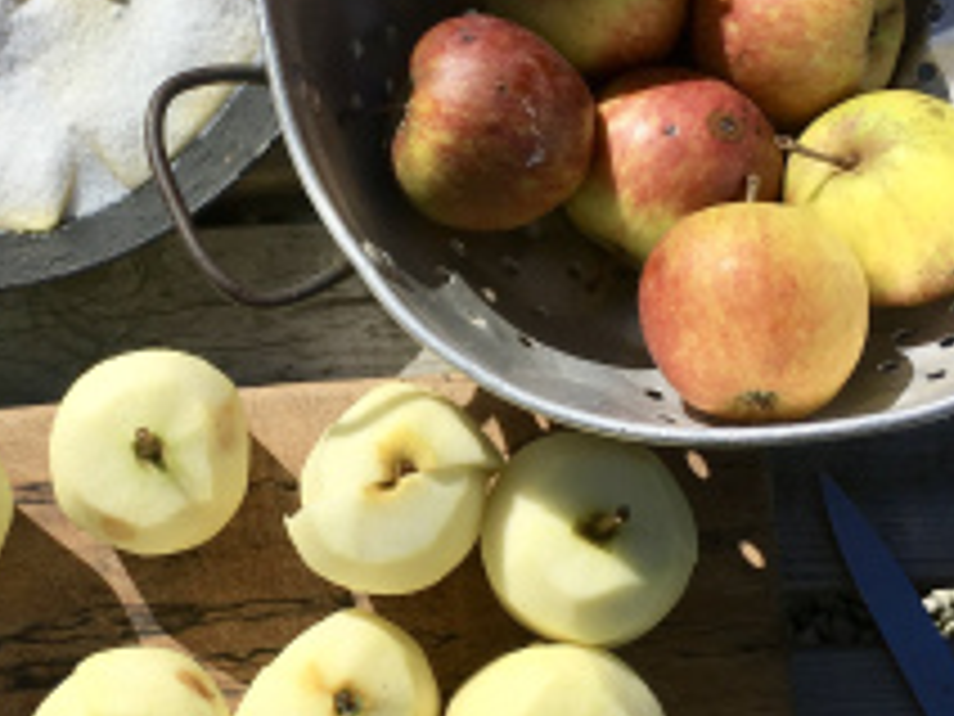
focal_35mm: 67
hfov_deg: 28.8
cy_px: 358
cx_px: 315
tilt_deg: -81.7
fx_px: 1846
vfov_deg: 21.9
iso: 25
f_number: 2.2
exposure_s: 1/3344
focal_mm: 4.15
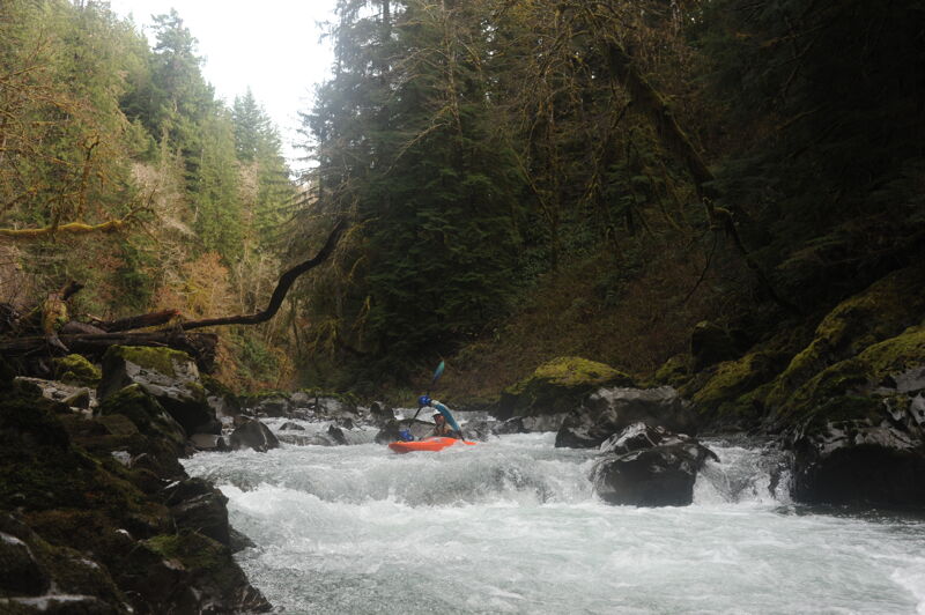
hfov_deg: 54.5
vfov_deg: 37.8
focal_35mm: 35
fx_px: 899
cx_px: 462
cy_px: 308
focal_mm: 35
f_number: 7.1
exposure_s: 1/200
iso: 800
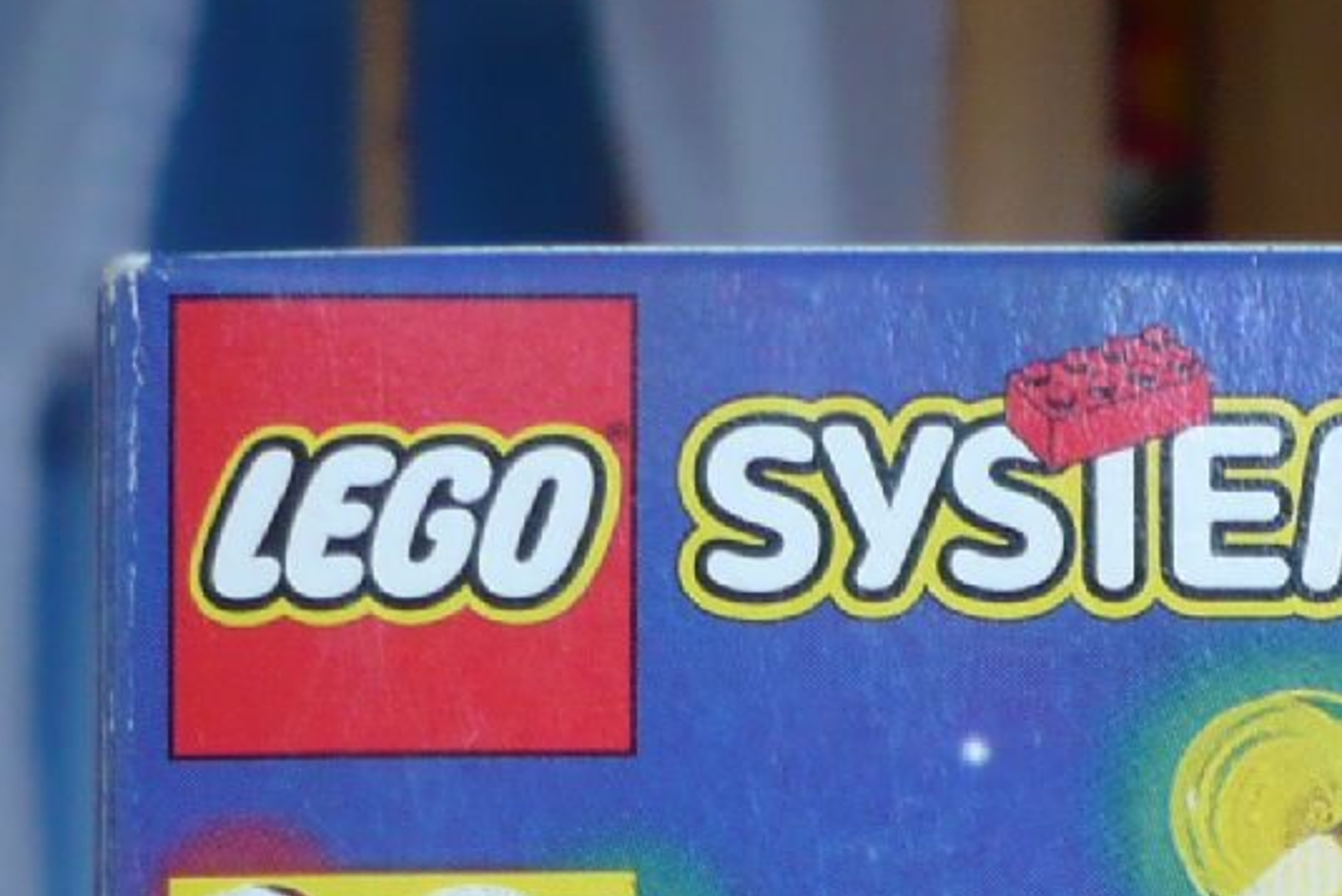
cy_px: 1599
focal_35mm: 134
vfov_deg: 9.7
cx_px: 1047
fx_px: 4996
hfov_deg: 15.2
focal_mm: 5.8
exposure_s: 1/25
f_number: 2.8
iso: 100
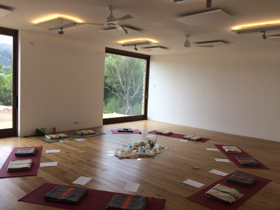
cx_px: 140
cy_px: 105
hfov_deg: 61.7
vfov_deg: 48.2
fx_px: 235
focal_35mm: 29
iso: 32
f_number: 2.2
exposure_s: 1/261
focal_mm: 4.15
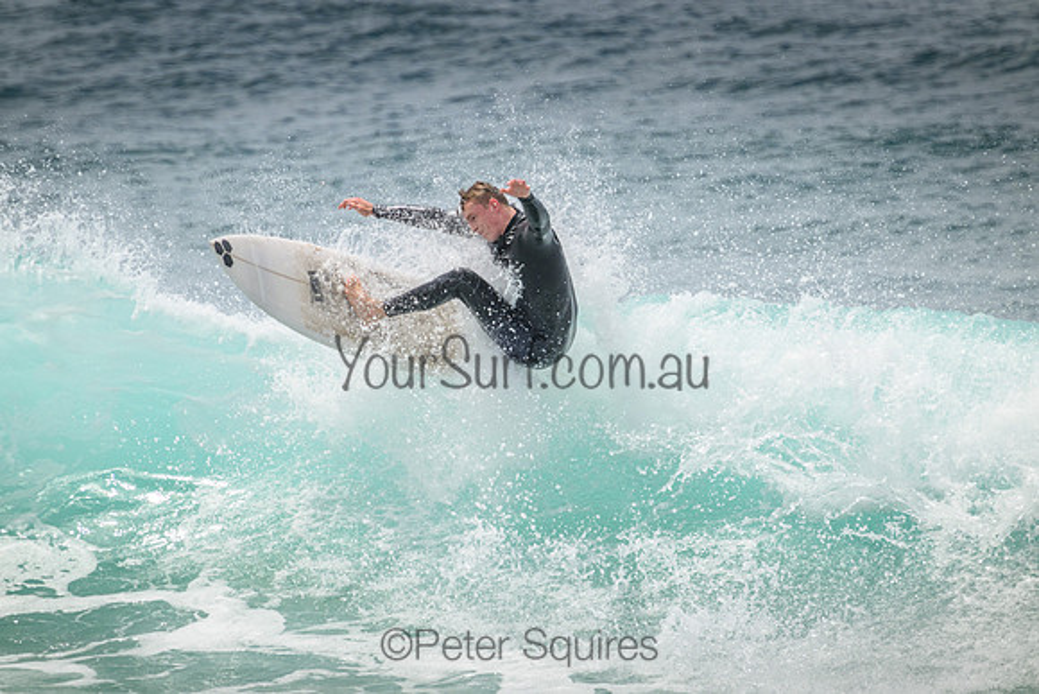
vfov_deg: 1.7
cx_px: 520
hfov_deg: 2.6
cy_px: 347
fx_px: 23093
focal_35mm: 800
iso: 640
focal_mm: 800
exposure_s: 1/2000
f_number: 11
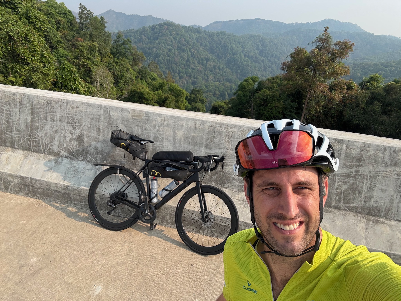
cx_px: 200
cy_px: 150
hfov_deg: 73.9
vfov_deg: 58.9
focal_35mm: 23
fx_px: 266
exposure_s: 1/782
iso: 25
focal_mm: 2.69
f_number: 1.9
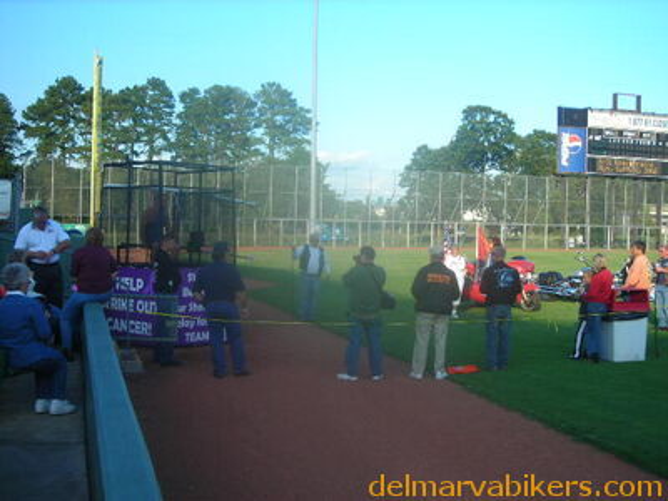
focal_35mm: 47
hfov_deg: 40.4
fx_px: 907
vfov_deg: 30.9
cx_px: 334
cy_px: 250
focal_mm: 7.8
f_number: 3.4
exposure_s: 1/210
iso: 50
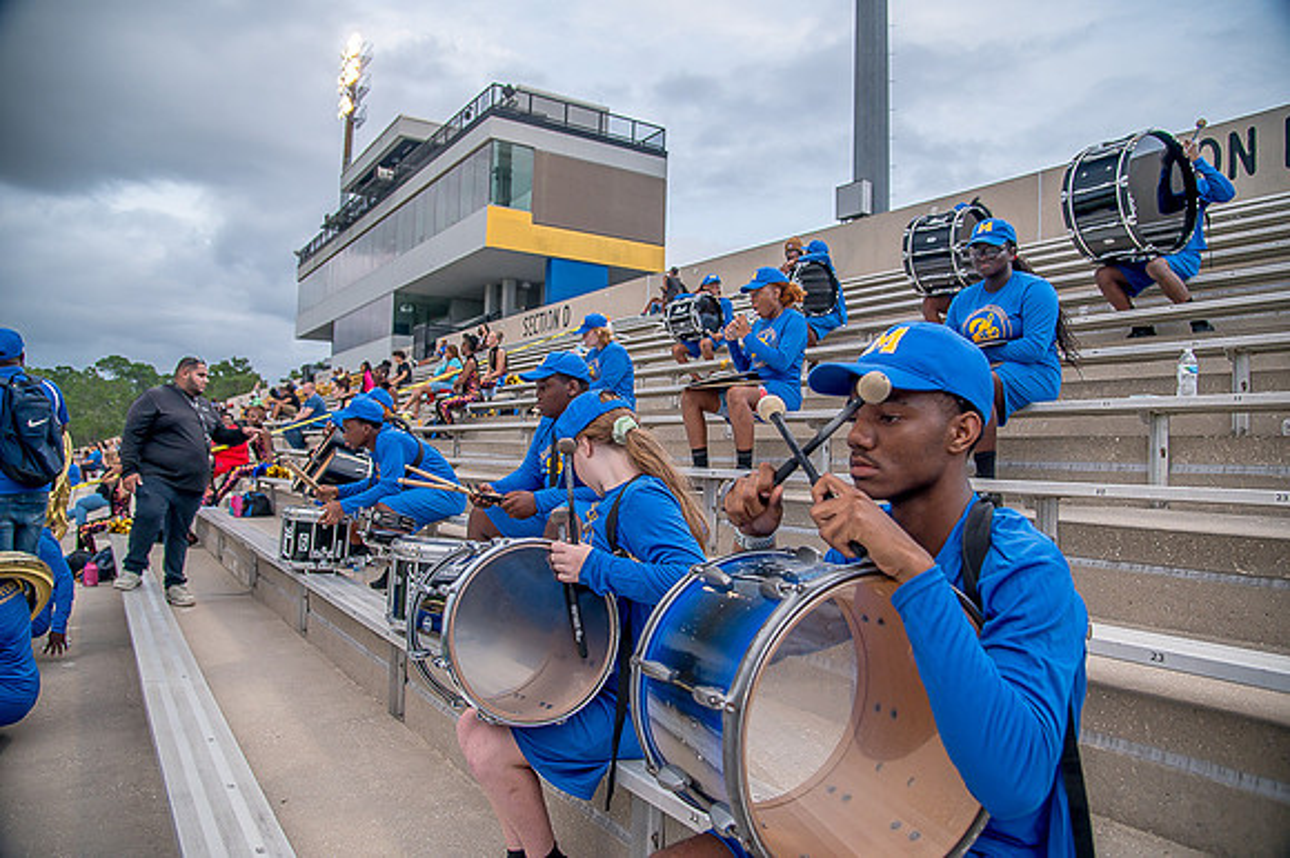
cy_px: 429
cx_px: 645
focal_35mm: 24
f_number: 4
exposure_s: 1/250
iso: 400
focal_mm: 24
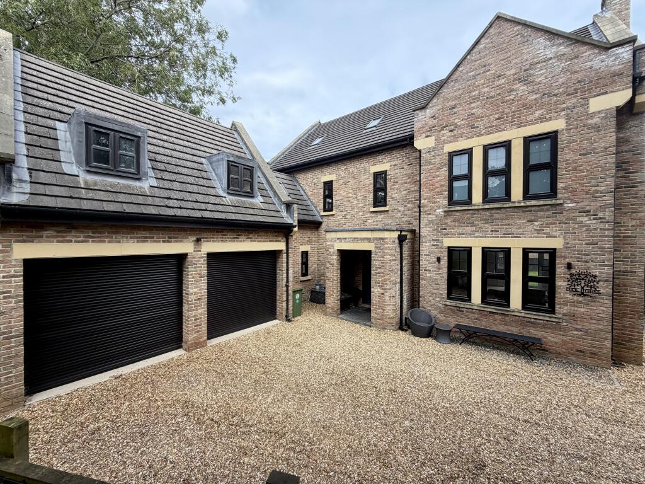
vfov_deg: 85.7
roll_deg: -0.4
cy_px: 242
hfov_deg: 102.1
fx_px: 261
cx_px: 322
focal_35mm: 14
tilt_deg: -0.3
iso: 64
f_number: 2.2
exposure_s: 1/502
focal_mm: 2.22
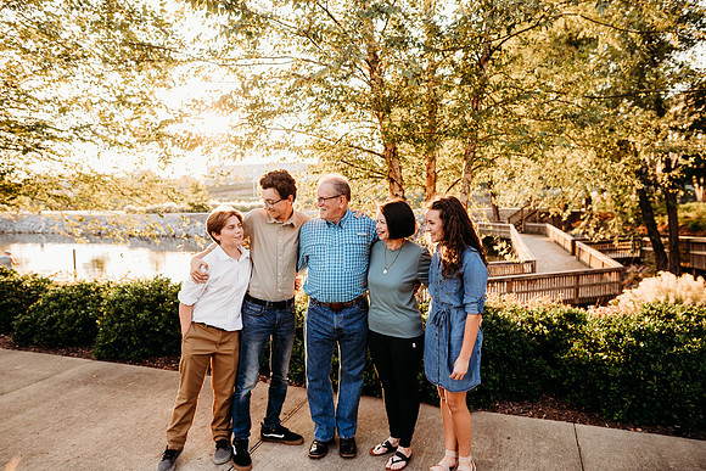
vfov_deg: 53.2
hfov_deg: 73.7
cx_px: 353
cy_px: 236
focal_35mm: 24
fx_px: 471
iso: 250
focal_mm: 24
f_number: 3.2
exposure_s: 1/320
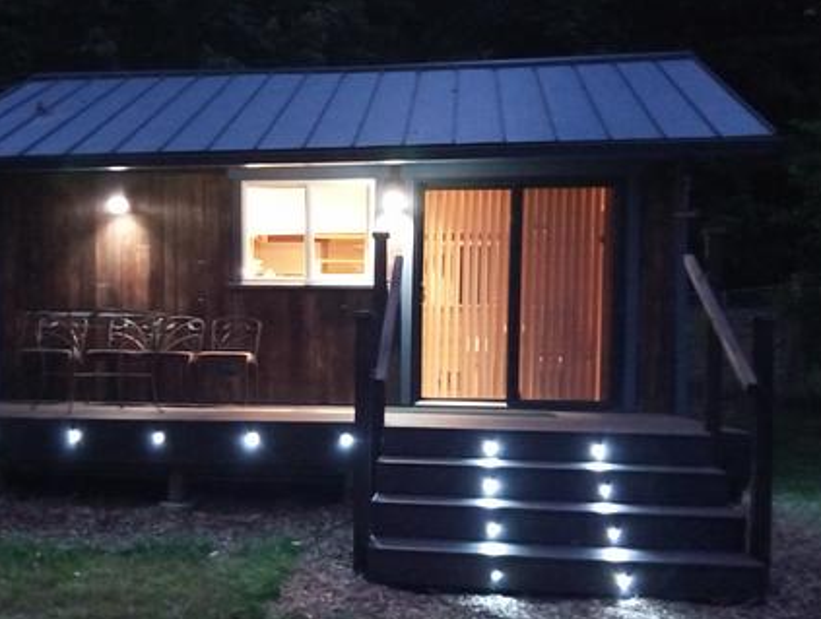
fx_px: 974
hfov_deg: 45.5
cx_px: 334
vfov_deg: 35.1
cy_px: 370
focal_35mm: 41
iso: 3100
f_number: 1.8
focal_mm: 3.61
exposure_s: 1/10
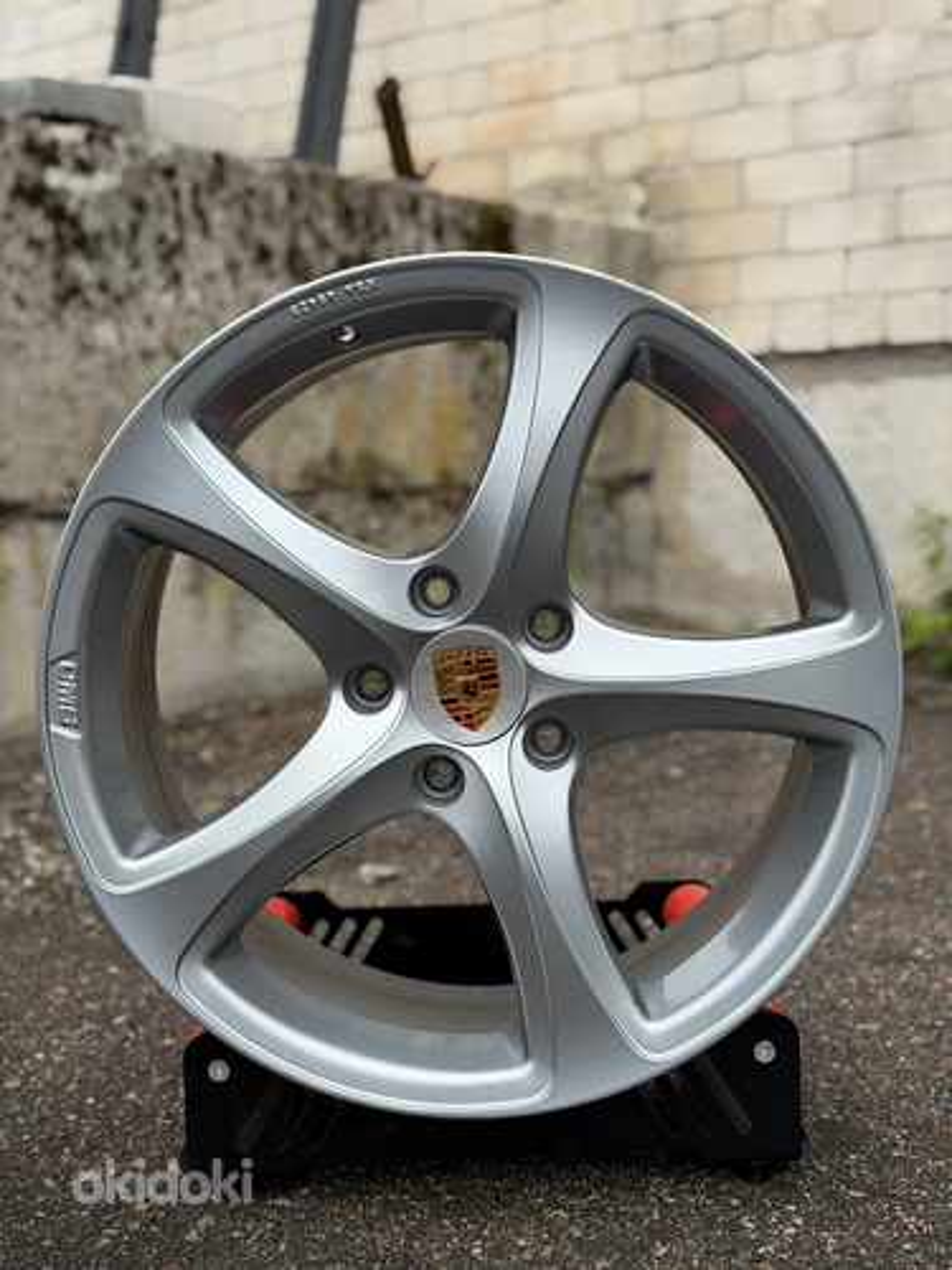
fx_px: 1760
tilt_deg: -6.0
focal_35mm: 48
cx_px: 476
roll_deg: +0.8
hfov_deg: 30.3
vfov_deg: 39.7
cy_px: 635
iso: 64
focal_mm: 6.76
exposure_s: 1/1055
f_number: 1.78
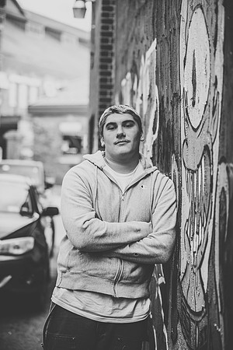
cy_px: 175
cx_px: 116
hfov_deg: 16.7
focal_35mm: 82
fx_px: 796
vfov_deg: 24.8
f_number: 2.8
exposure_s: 1/400
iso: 1600
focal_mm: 82
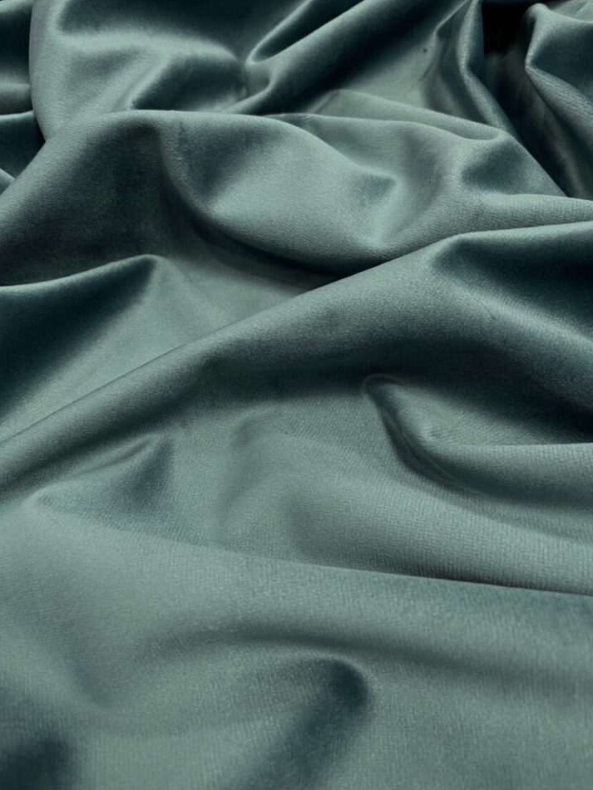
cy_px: 393
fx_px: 640
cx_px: 304
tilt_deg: -57.3
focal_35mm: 28
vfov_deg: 63.5
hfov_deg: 49.7
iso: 64
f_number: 1.6
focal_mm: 4.2
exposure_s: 1/50
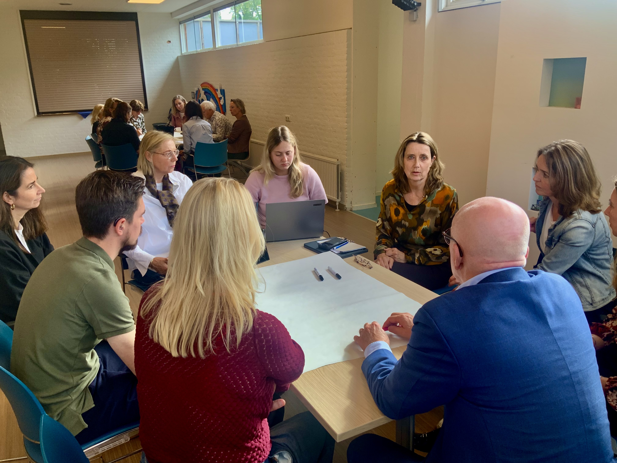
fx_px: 517
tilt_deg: -17.0
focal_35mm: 29
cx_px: 308
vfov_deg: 48.2
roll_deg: +2.3
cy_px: 232
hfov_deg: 61.7
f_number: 1.8
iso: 40
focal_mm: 3
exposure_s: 1/120
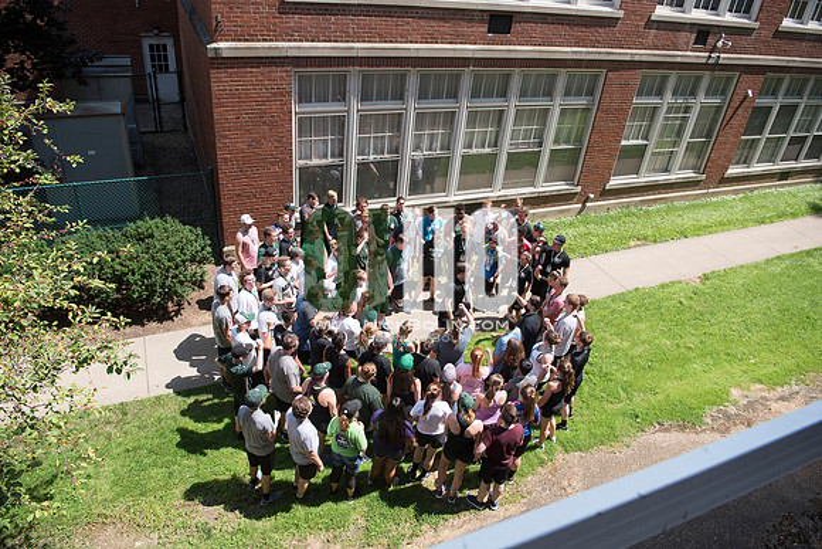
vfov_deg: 53.2
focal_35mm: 24
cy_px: 274
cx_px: 411
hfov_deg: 73.7
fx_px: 548
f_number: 5
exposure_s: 1/2500
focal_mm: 24
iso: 640
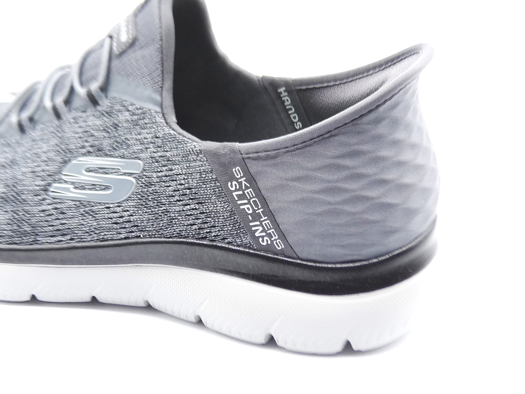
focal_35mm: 50
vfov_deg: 29.1
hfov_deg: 38.2
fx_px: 758
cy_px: 197
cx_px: 262
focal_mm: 5
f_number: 2.8
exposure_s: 1/100
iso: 100
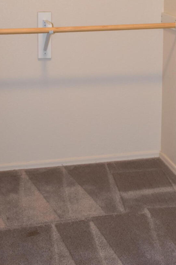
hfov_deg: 18.4
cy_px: 49
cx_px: 110
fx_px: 543
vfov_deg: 26.8
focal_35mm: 74
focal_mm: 20
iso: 640
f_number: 4
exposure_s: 1/60
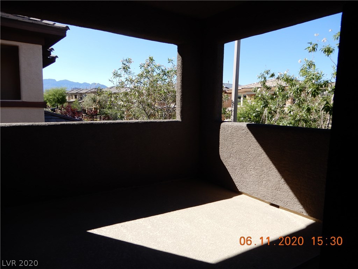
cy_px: 134
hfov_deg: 71.6
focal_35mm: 24
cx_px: 179
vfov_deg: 56.8
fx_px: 248
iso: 80
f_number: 3.4
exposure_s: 1/640
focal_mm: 4.3
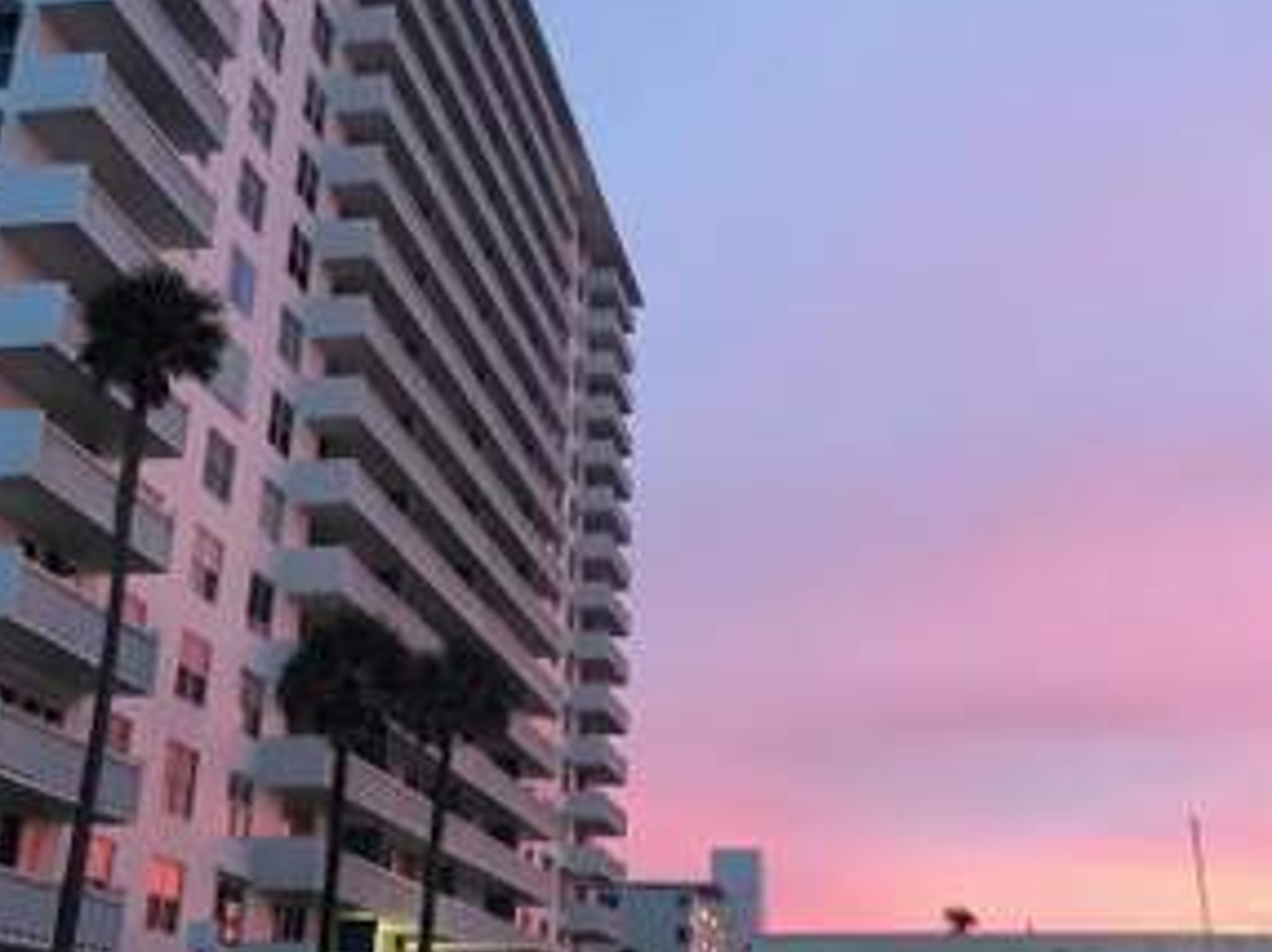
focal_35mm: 47
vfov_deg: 30.5
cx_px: 609
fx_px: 1726
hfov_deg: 40.5
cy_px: 285
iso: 50
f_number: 1.8
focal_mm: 3.99
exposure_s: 1/15
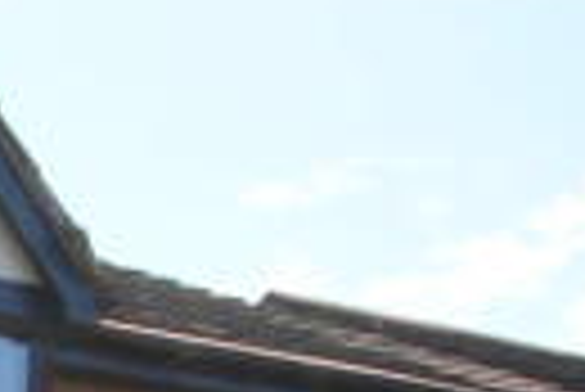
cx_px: -1058
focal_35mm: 130
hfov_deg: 11.3
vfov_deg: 8.9
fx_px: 2114
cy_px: 1124
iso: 100
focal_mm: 11
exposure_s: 1/160
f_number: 6.3
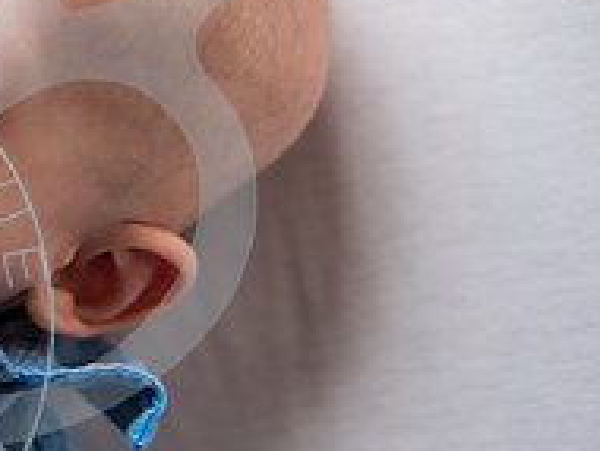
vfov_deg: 17.2
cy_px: 58
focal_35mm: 85
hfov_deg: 21.4
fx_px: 1475
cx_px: -114
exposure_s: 1/125
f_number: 2.8
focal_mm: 29
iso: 100
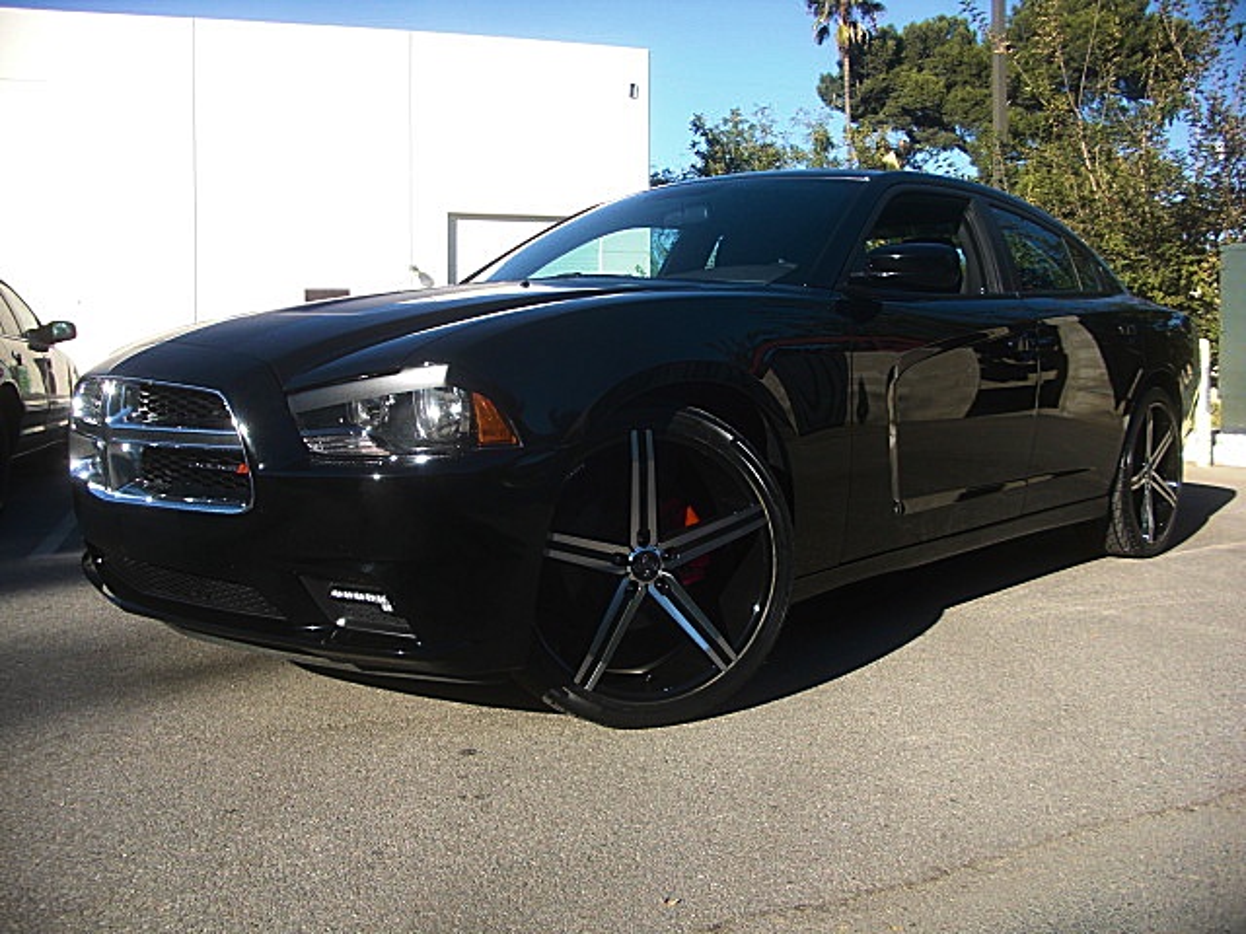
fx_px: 1296
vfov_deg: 39.7
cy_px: 467
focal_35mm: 36
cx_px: 623
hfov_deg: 51.4
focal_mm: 6.3
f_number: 2.8
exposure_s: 1/400
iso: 50
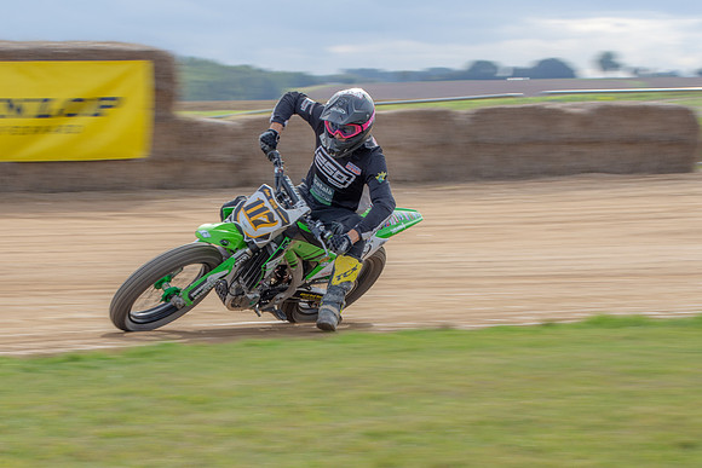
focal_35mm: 185
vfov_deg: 7.4
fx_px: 3617
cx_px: 251
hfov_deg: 11.1
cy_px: 193
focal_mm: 92
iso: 100
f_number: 11
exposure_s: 1/100
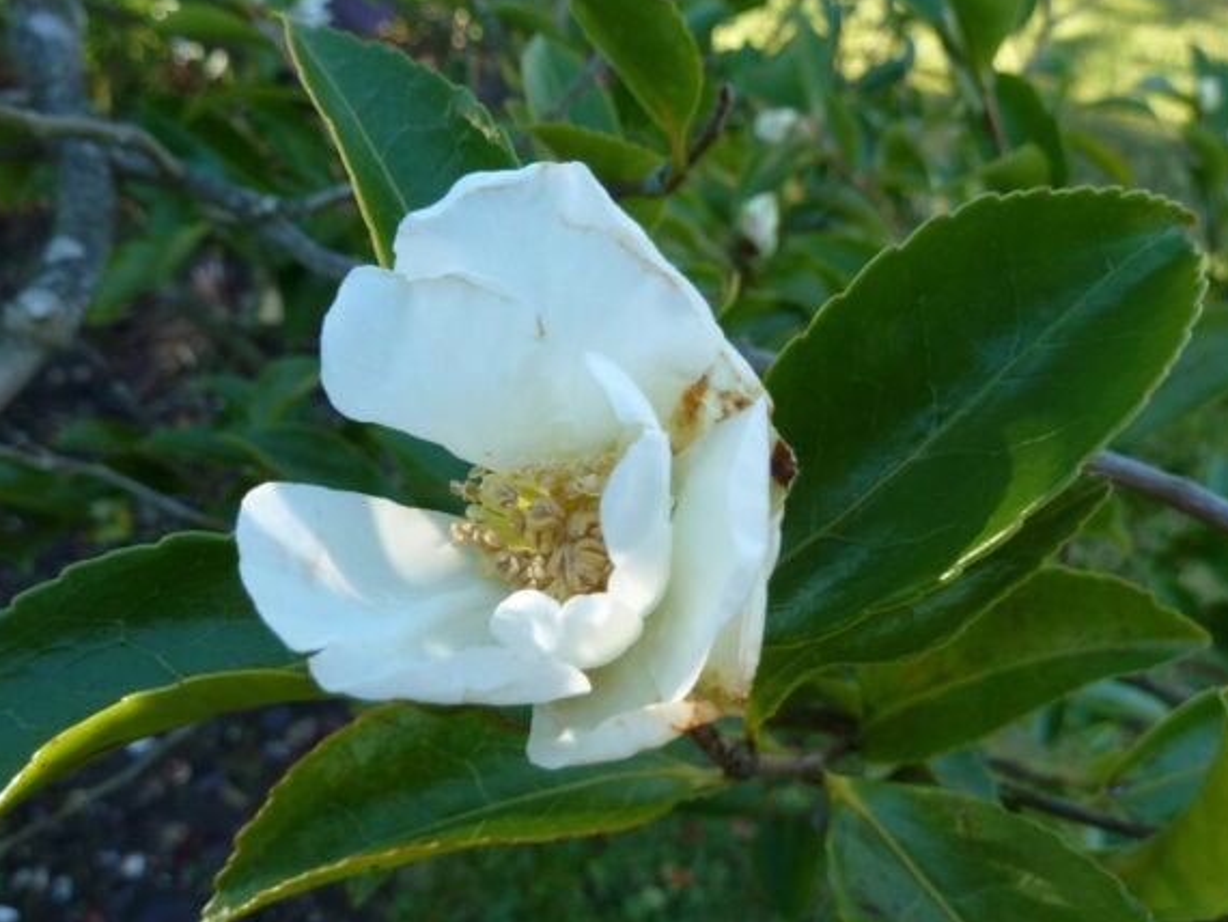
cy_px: 515
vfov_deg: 44.1
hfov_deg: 56.6
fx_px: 1136
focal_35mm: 32
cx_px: 528
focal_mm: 4.1
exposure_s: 1/60
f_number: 3.3
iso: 80
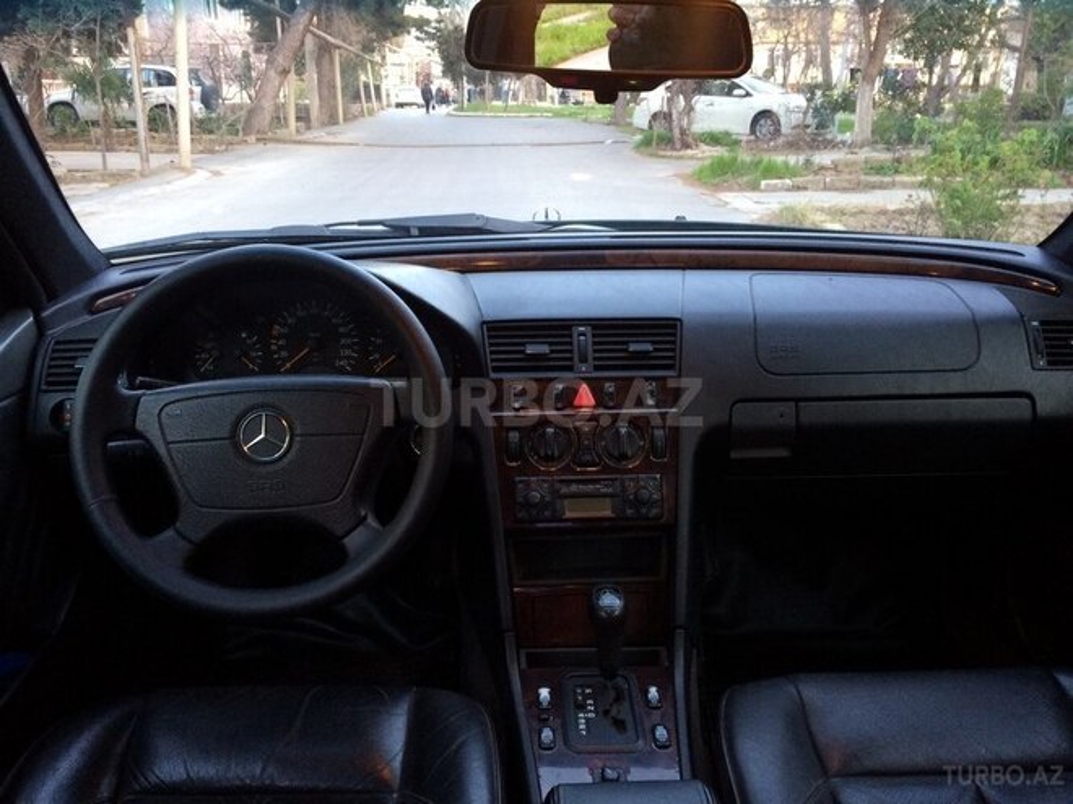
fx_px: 899
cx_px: 536
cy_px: 402
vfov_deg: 48.2
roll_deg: -0.7
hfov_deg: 61.7
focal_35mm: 29
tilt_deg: -19.2
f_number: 2.2
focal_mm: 4.15
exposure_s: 1/33
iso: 160
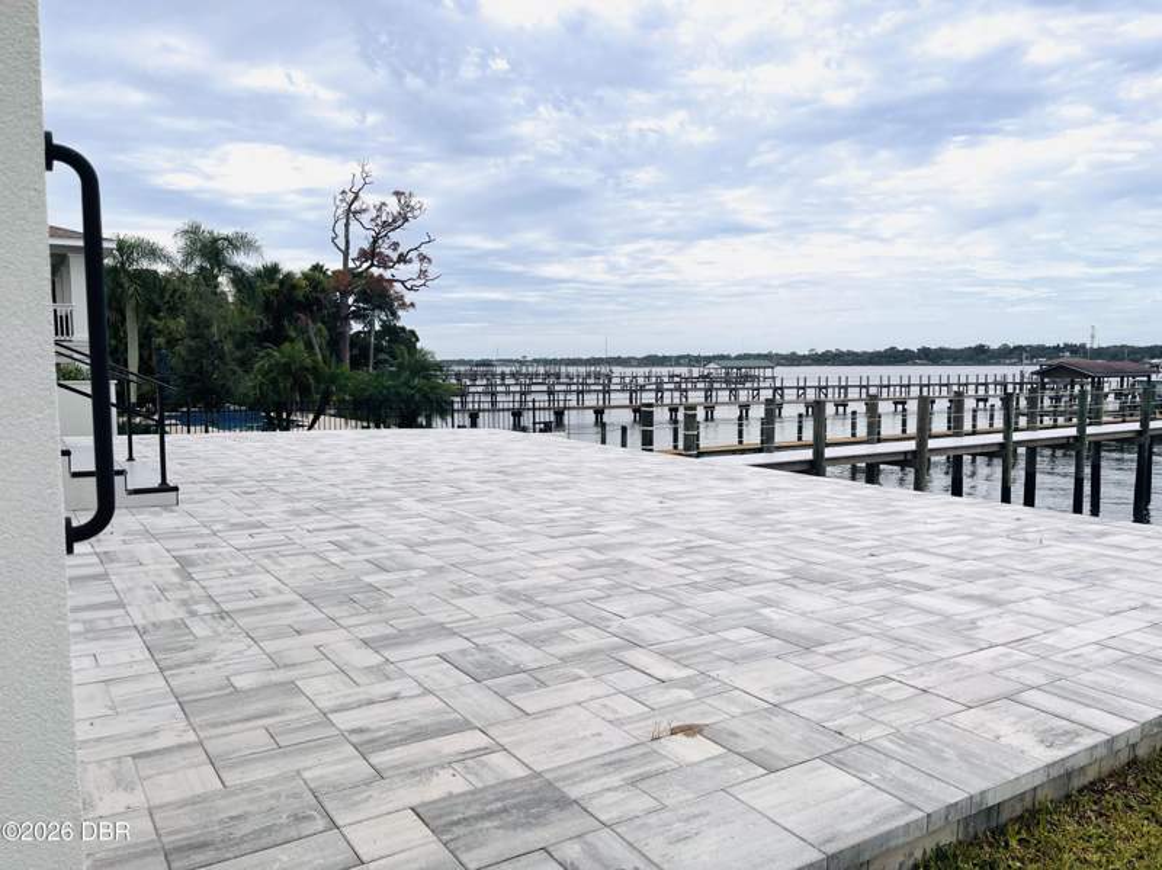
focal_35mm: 26
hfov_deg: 67.3
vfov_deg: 53.0
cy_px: 435
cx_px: 581
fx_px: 872
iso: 50
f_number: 1.6
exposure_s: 1/4149
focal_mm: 5.1
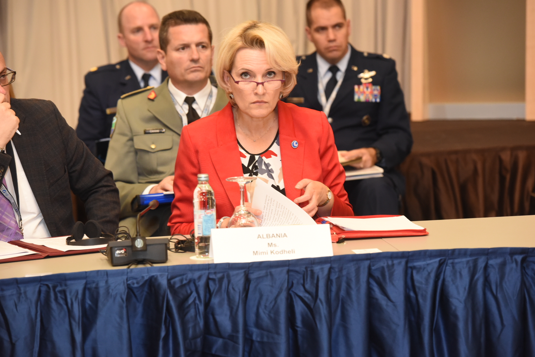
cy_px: 178
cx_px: 267
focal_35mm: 146
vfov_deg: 9.4
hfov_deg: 14.1
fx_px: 2170
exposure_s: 1/80
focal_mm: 145
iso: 3200
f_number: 5.6
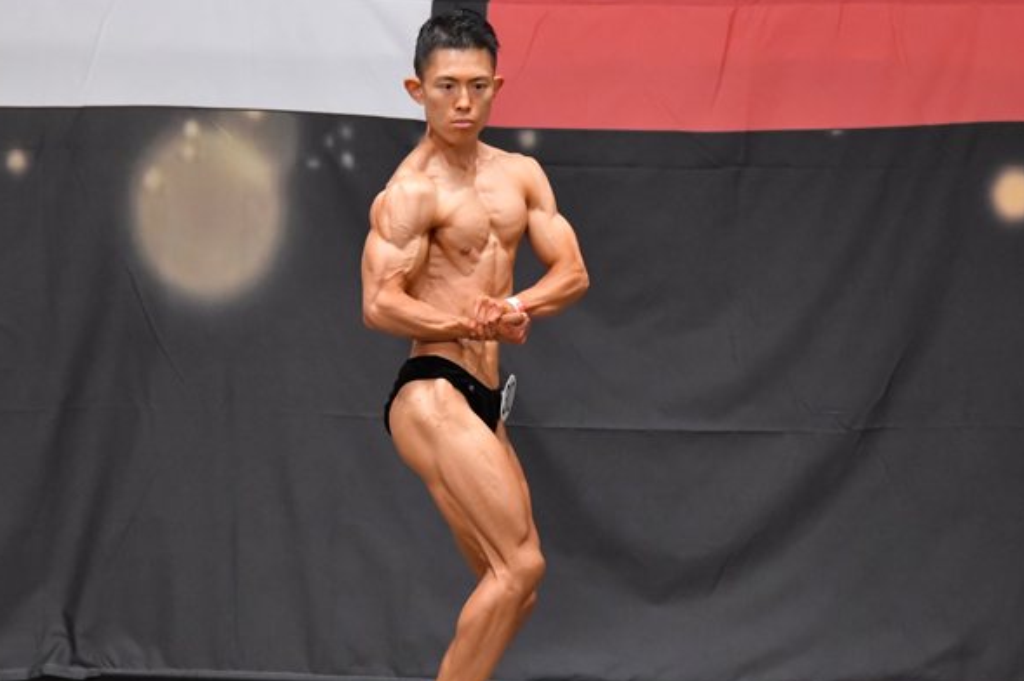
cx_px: 455
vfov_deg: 4.6
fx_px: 8415
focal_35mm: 296
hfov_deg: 7.0
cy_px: 403
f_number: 5.6
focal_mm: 150
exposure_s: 1/400
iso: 6400
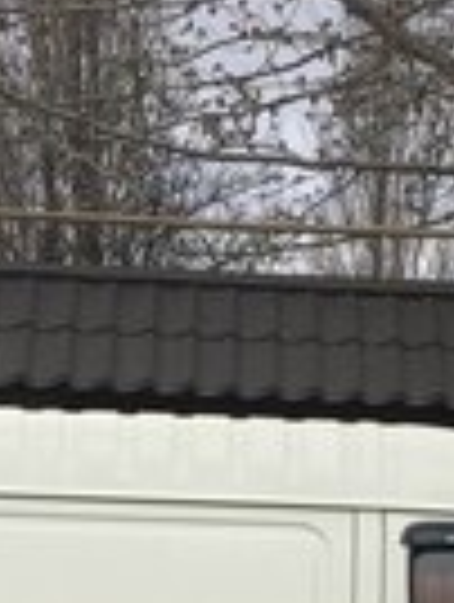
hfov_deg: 13.9
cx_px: 234
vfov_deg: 17.0
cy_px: 846
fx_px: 1865
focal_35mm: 107
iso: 32
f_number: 2.2
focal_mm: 4.15
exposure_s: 1/2326
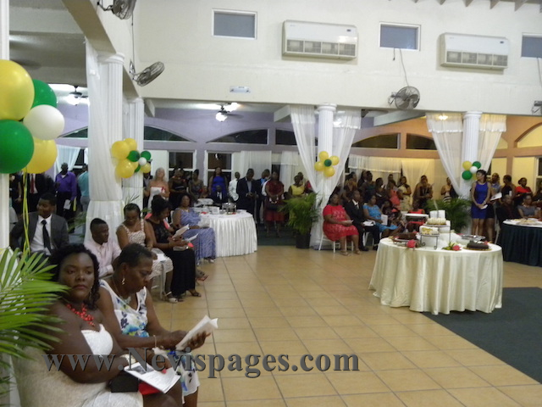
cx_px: 271
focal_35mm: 33
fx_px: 517
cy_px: 204
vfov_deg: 42.9
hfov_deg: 55.4
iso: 400
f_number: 2.8
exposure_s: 1/9.9
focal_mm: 5.9
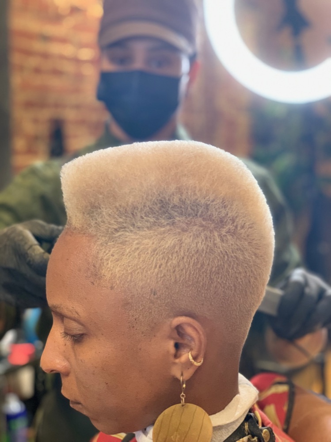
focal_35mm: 52
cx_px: 166
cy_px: 221
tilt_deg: -6.4
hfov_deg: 28.0
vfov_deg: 36.8
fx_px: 664
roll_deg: +0.2
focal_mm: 6
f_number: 2.4
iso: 320
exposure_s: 1/60
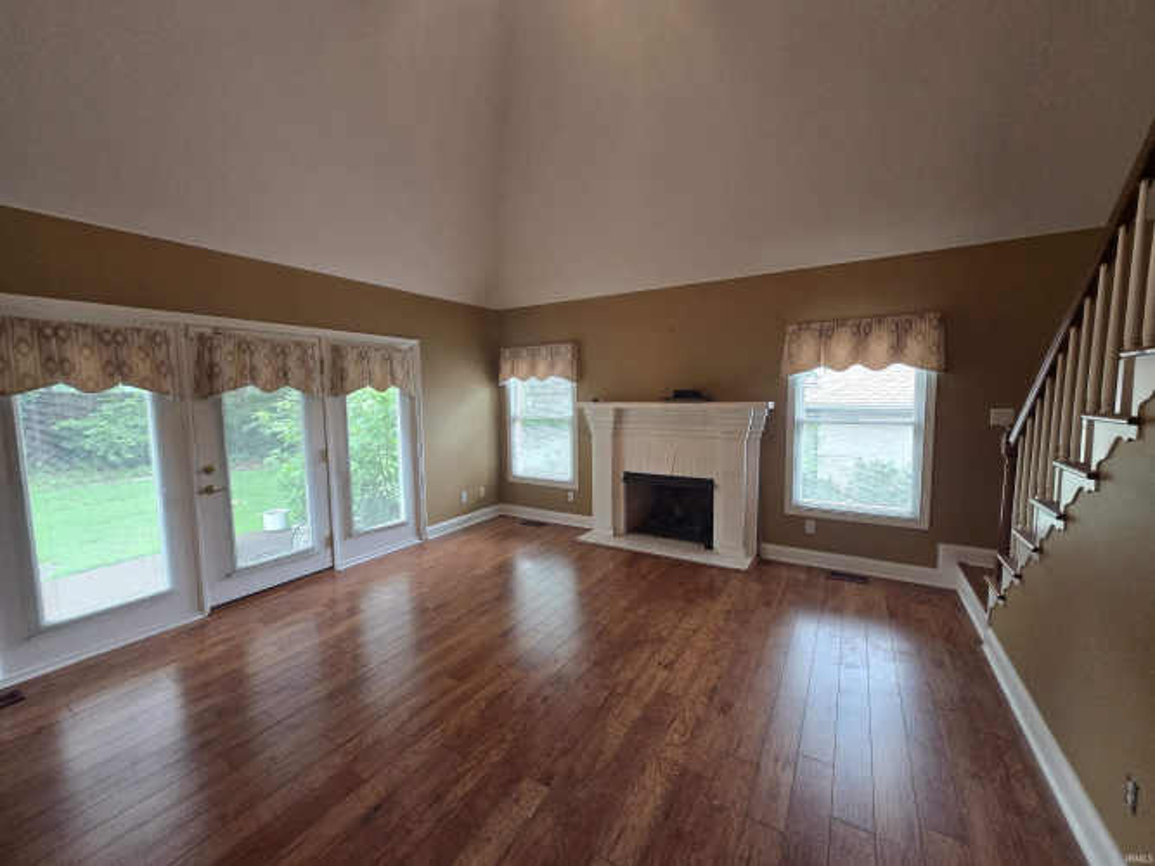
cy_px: 433
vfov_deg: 89.9
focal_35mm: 13
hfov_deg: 106.2
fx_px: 434
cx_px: 578
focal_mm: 1.7
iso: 160
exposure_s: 1/60
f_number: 2.2
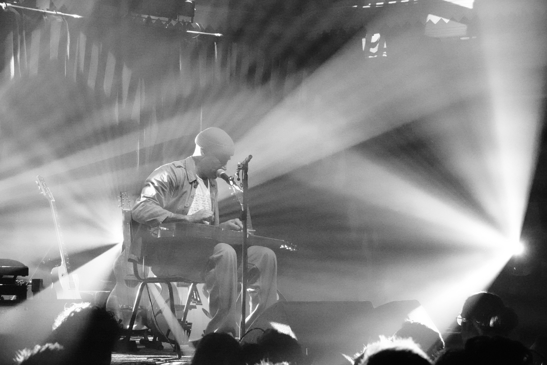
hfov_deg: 23.1
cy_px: 182
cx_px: 274
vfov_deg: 15.5
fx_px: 1337
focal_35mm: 88
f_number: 3.5
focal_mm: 32.39
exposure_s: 1/200
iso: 12800
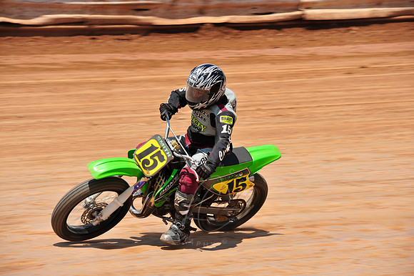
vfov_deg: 6.9
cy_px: 138
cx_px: 207
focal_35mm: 200
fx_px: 2299
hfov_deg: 10.3
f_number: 10
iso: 200
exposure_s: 1/400
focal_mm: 200
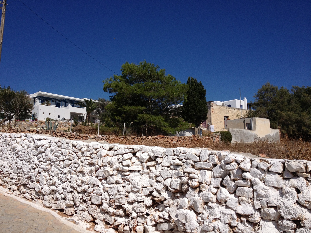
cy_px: 116
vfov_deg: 40.7
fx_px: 314
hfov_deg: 52.6
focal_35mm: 35
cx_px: 156
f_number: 2.4
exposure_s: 1/4608
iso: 50
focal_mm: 4.28
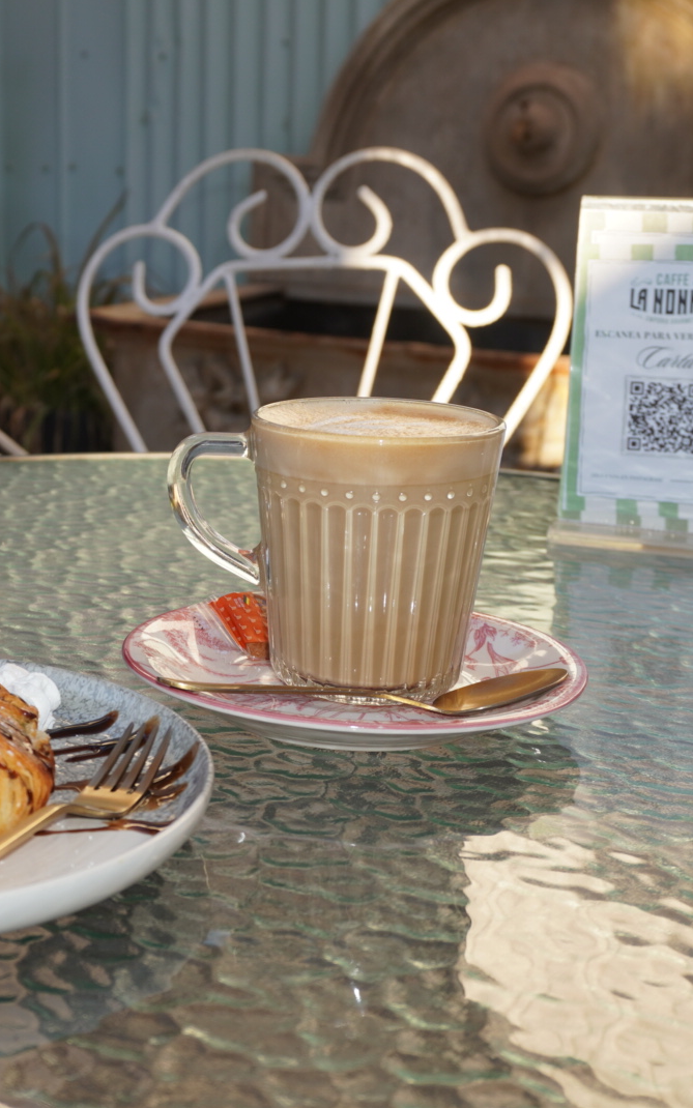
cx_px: 90
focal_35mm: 58
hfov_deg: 22.0
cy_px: 553
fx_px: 1745
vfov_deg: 35.2
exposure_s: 1/125
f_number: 5.6
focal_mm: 25
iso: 100
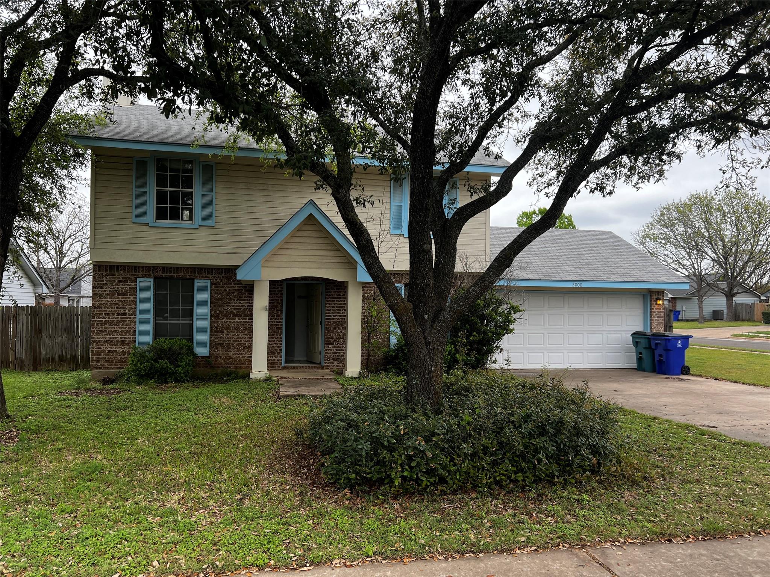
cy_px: 288
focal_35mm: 26
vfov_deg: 53.1
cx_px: 385
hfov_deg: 67.3
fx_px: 578
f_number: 1.5
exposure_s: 1/345
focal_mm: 5.7
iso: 50
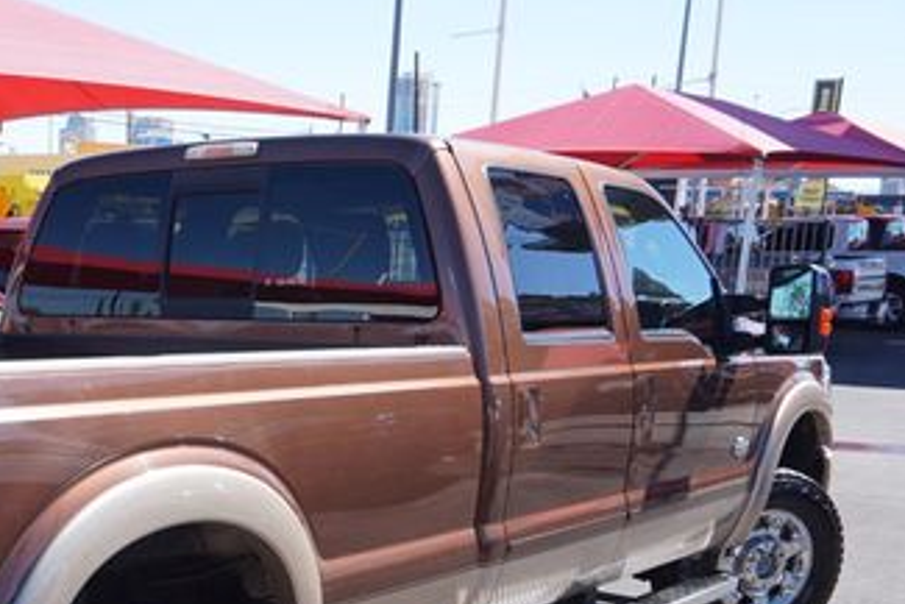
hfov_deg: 31.7
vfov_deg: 22.3
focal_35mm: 59
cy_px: 571
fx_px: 1484
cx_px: 36
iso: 100
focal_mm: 20
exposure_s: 1/100
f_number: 9
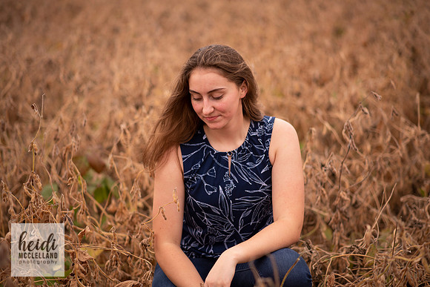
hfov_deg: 23.9
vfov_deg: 16.1
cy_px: 144
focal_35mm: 85
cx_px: 215
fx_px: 1015
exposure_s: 1/250
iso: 160
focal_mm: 85
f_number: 1.8
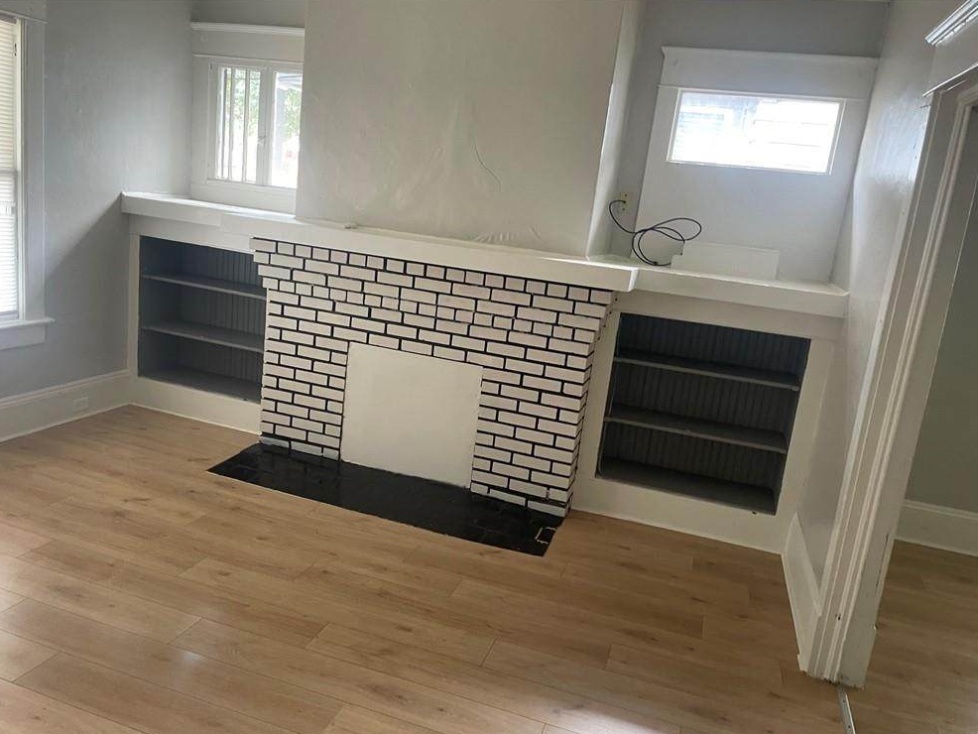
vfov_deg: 51.4
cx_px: 478
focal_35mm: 27
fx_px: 763
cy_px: 375
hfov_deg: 65.3
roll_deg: -5.6
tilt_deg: -12.2
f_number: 1.6
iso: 160
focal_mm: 4.2
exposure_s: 1/60
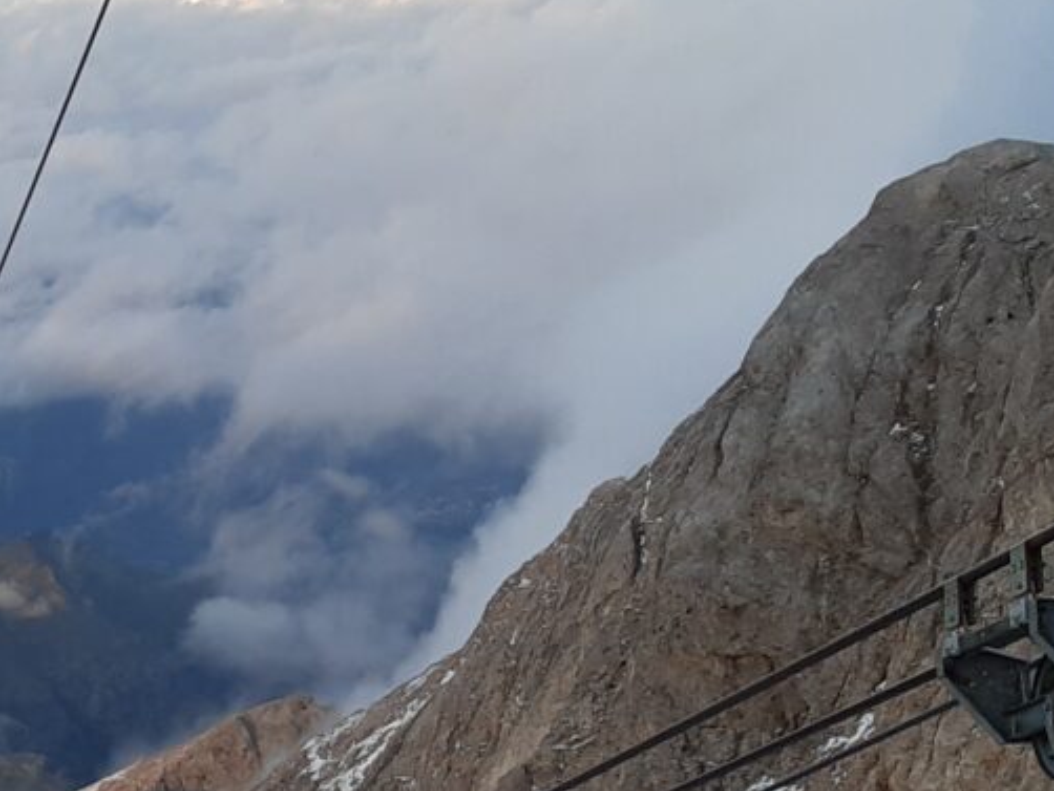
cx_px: -472
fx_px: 3229
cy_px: 980
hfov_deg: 17.0
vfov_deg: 13.5
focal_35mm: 106
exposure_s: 1/255
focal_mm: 3.92
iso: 40
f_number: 1.7
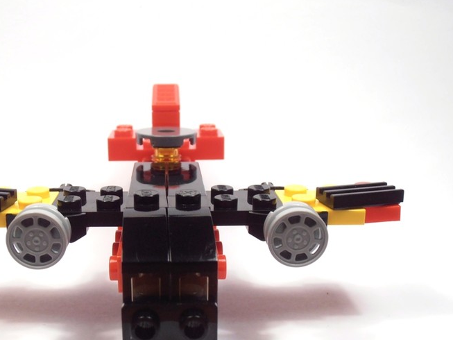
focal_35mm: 51
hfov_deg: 37.3
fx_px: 668
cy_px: 220
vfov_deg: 28.4
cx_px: 172
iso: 80
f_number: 3.9
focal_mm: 6.61
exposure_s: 1/60
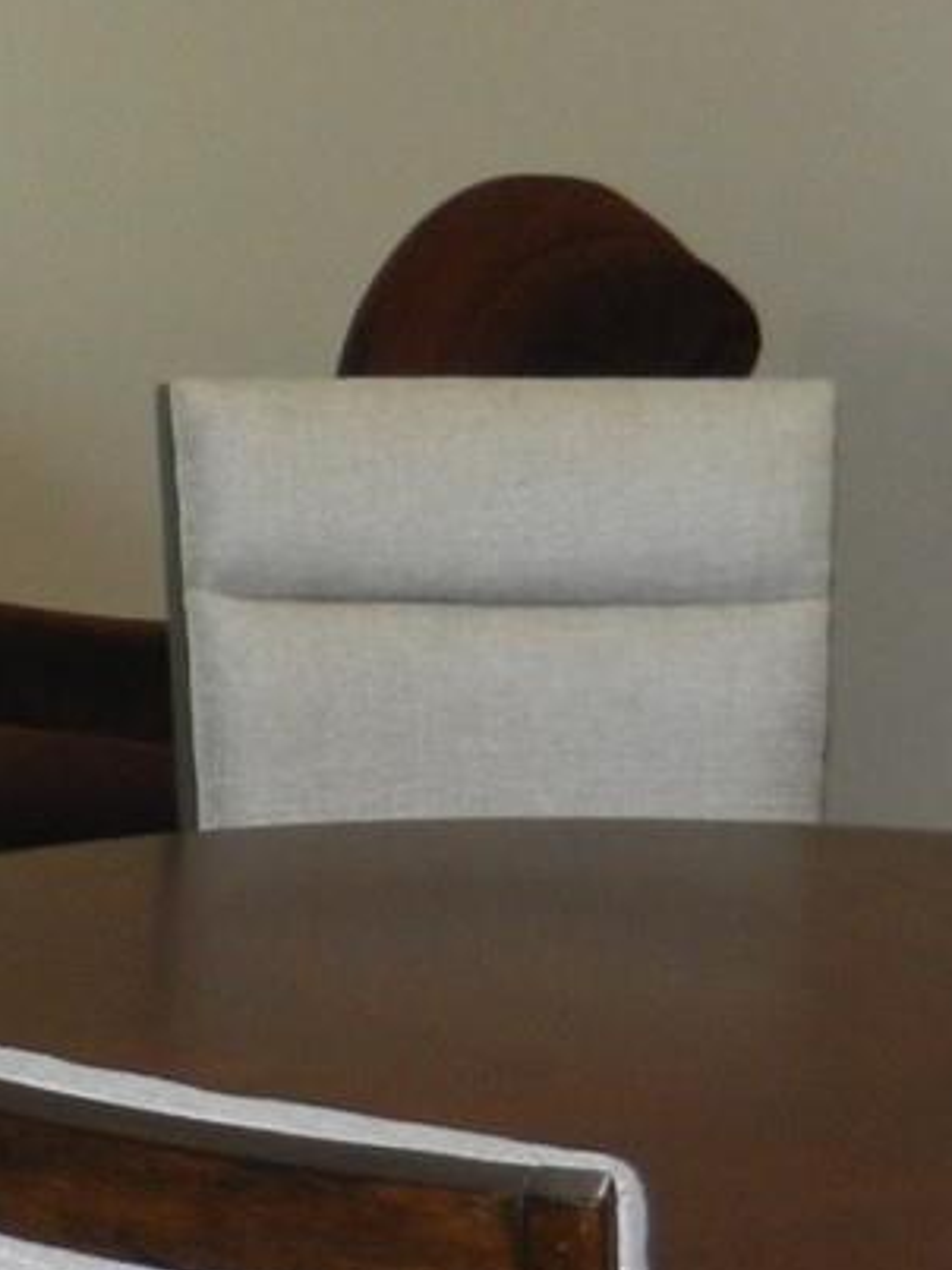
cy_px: 410
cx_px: -965
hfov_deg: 10.4
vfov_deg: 15.0
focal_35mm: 131
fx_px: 4806
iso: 220
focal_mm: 5.9
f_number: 3.8
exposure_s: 1/30
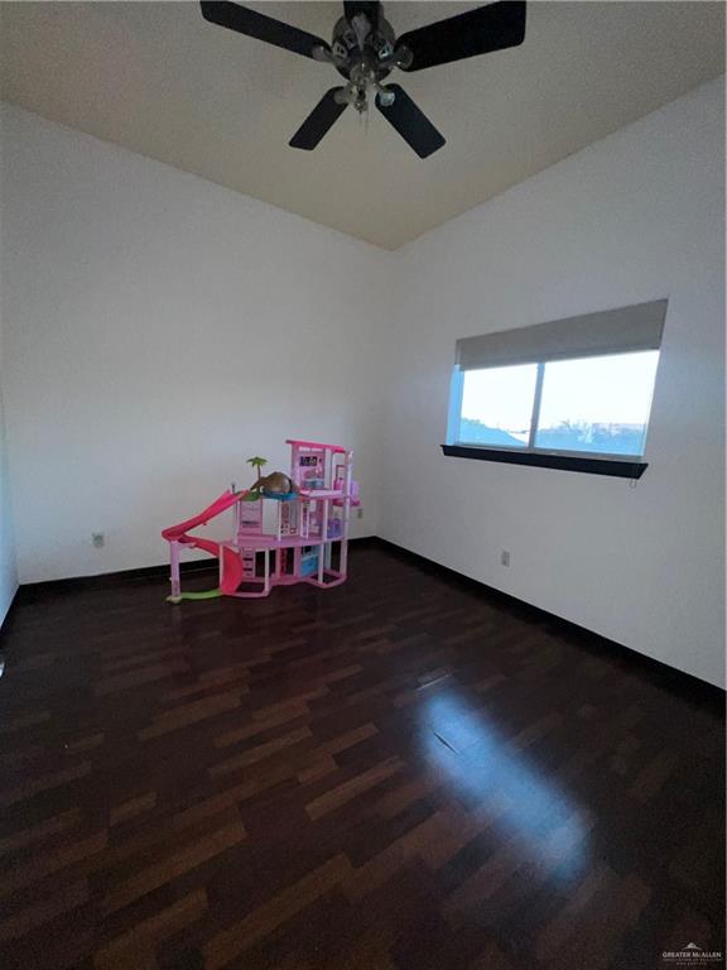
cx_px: 364
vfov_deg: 106.2
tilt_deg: -8.0
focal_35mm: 13
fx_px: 364
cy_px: 485
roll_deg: -3.0
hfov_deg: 89.9
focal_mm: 1.57
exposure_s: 1/60
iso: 125
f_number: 1.8
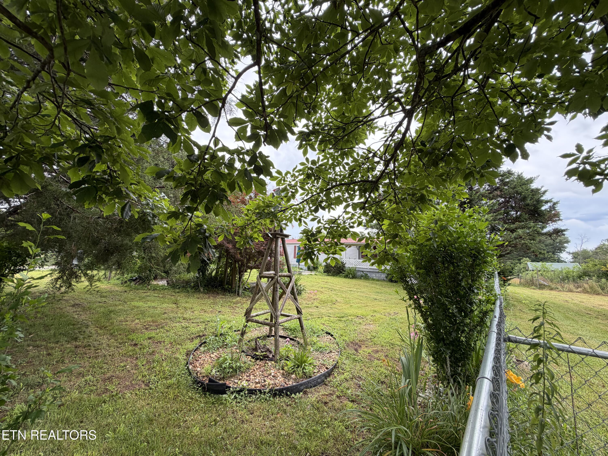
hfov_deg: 102.1
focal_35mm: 14
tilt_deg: +6.7
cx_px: 304
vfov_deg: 85.7
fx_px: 246
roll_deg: -2.0
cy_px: 228
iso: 40
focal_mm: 2.22
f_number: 2.2
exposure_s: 1/243
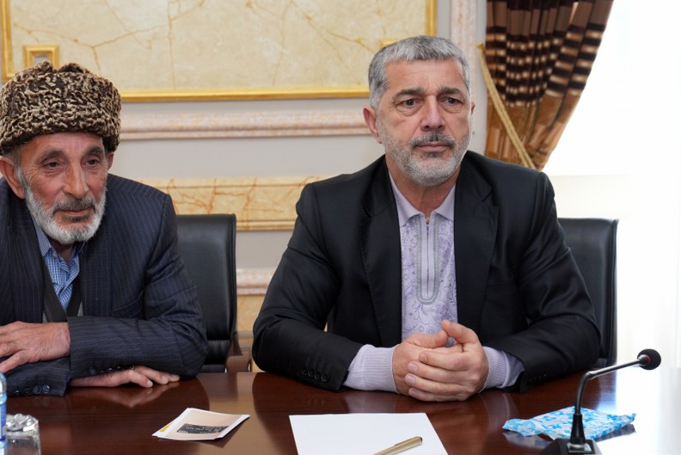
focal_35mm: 84
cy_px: 186
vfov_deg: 16.3
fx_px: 1590
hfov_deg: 24.1
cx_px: 254
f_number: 5
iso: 1000
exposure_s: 1/200
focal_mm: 65
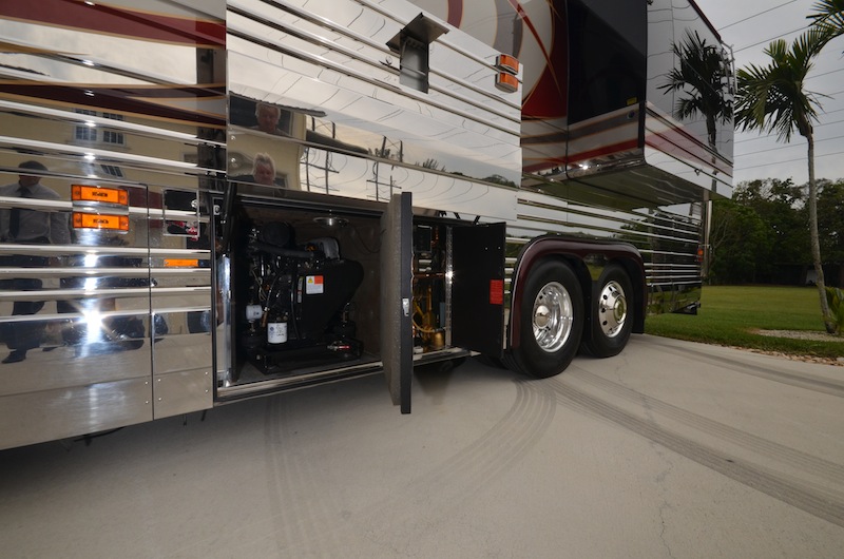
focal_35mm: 15
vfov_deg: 77.1
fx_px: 351
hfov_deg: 100.5
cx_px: 422
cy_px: 280
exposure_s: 1/250
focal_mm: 10
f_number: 14
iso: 400
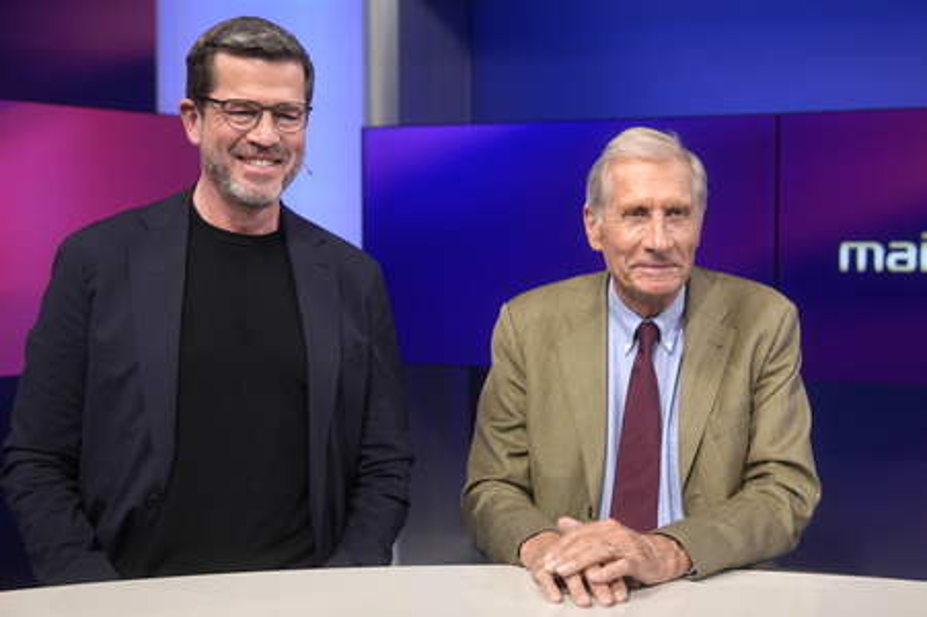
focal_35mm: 45
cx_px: 464
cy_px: 308
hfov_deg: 43.6
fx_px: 1158
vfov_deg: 29.8
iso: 640
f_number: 2.2
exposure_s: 1/250
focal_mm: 30
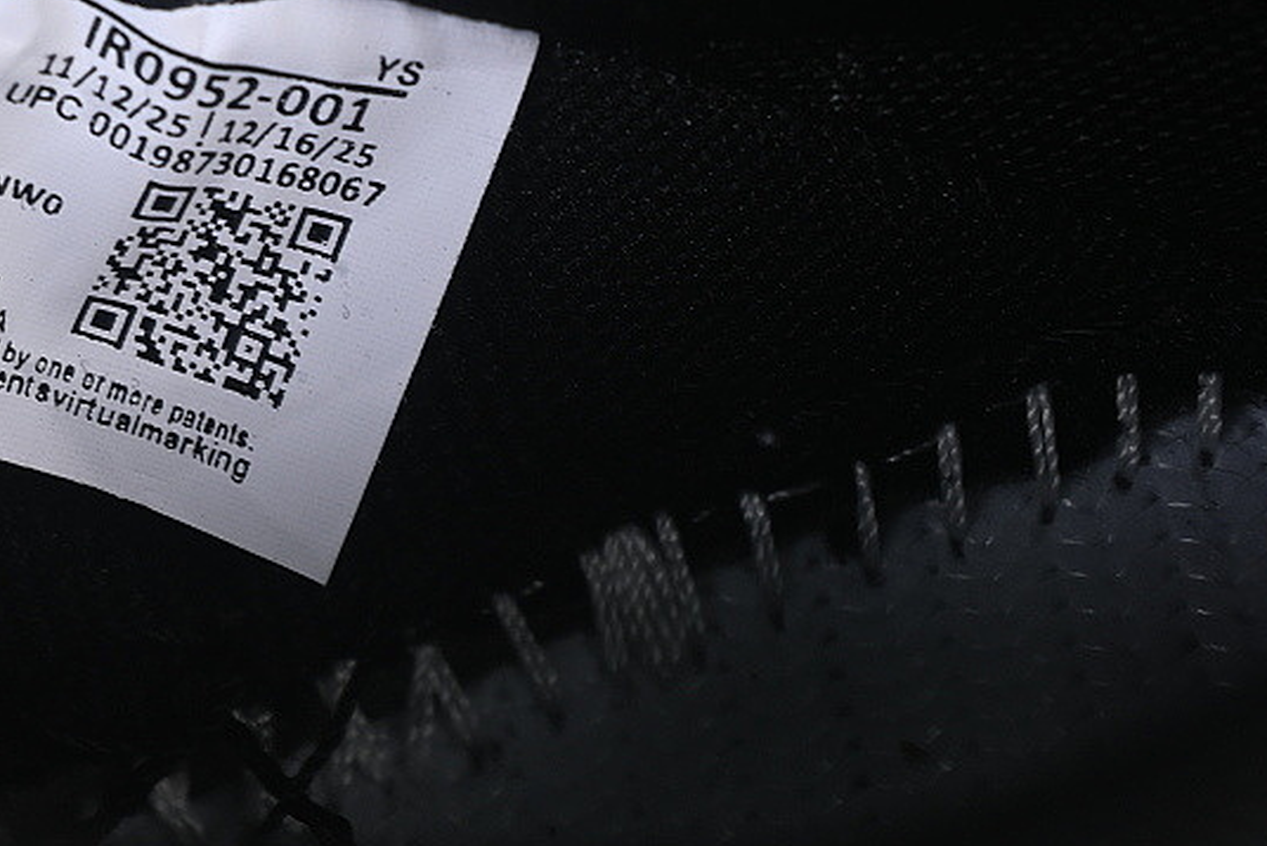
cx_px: 158
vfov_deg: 9.1
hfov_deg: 13.5
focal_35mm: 151
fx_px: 5317
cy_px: 208
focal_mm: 50
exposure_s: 1/60
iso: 160
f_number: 6.3
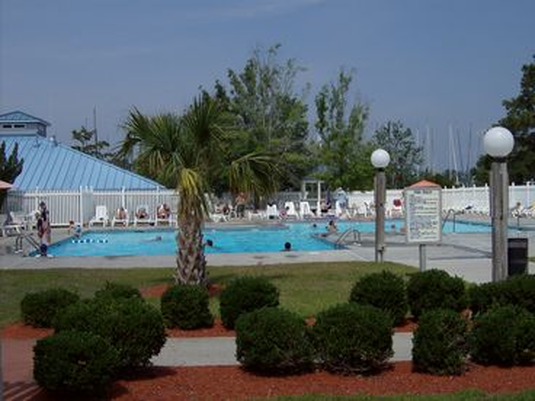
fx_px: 711
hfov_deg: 41.2
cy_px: 200
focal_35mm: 46
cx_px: 268
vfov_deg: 31.5
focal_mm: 7.7
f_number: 5.1
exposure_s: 1/1374
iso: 100
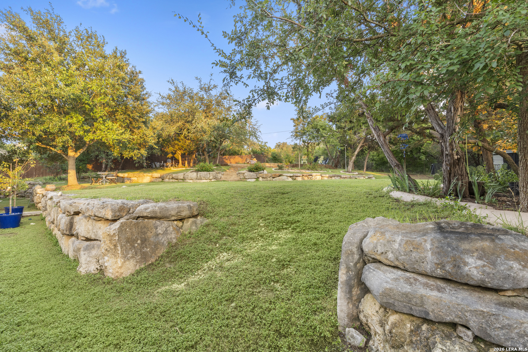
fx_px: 249
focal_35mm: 17
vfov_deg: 70.4
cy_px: 176
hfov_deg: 93.3
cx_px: 264
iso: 2500
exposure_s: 1/30
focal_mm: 17
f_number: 9
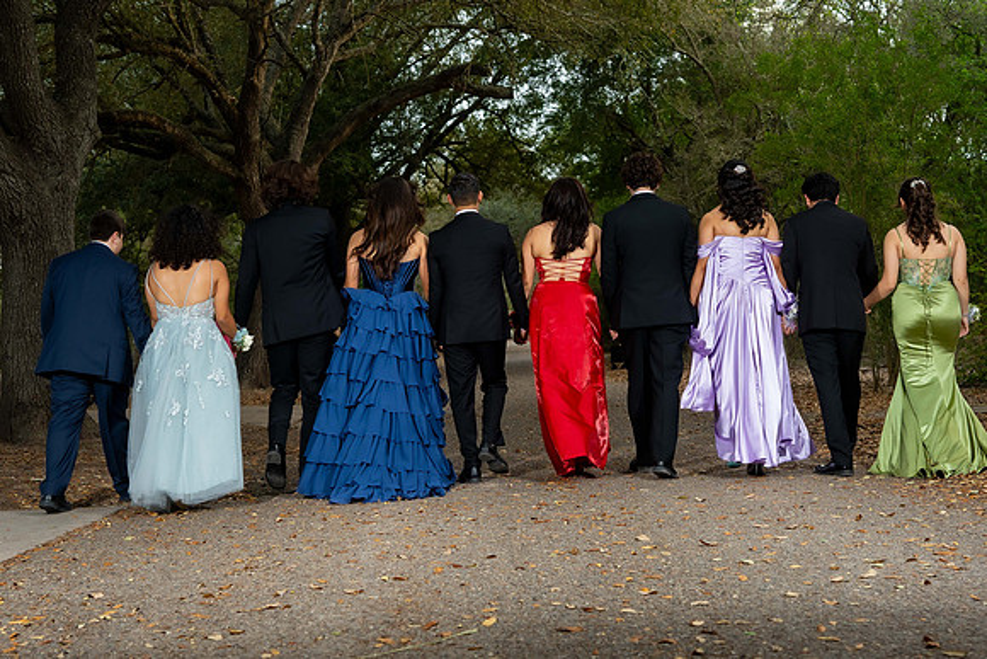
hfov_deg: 38.2
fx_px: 1426
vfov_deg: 26.0
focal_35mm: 52
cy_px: 330
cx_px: 494
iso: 250
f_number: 3.2
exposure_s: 1/200
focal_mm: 35
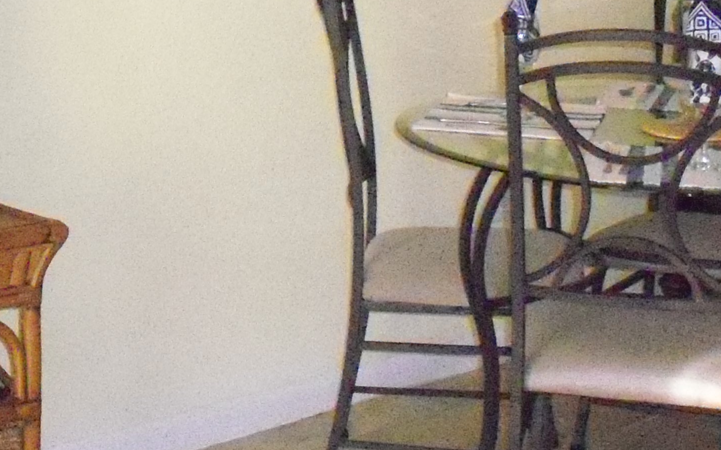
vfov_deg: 12.8
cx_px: 203
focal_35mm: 102
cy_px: 78
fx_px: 2004
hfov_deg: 20.3
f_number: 3.5
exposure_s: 1/500
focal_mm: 6.3
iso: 1600
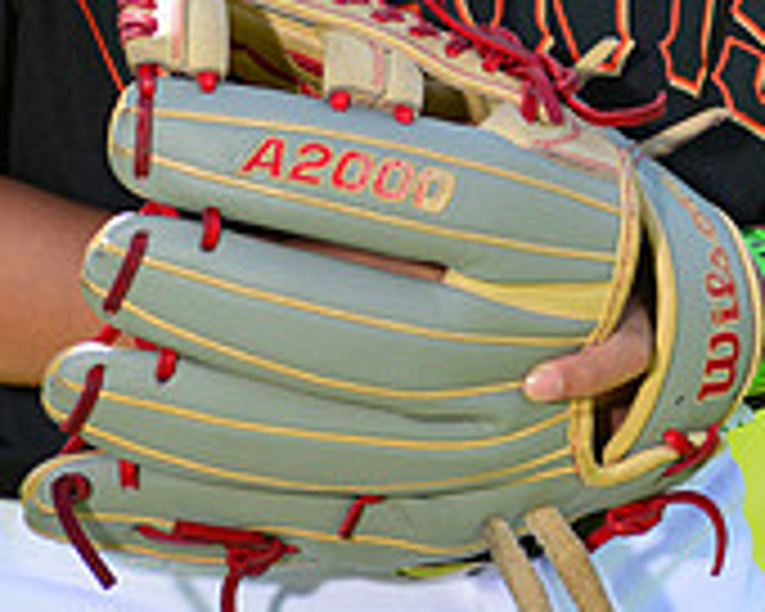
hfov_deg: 3.6
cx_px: 398
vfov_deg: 2.8
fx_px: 12317
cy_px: -274
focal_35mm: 544
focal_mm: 170
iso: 200
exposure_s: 1/250
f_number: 8
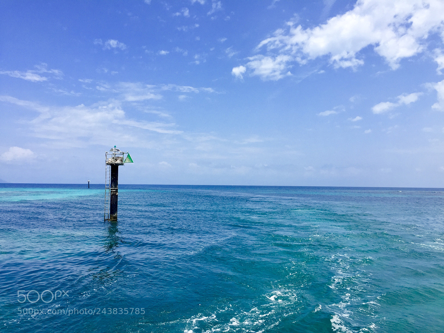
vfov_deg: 48.2
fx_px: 372
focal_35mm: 29
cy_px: 166
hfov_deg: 61.7
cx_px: 222
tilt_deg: +2.3
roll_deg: -2.3
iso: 32
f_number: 2.2
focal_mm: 4.15
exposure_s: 1/2825
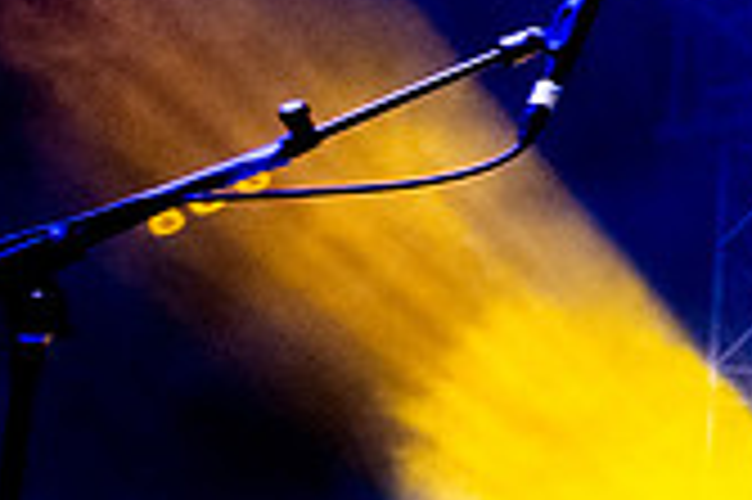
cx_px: 1256
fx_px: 2546
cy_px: 331
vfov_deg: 11.2
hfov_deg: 15.1
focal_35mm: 122
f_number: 3.5
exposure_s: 1/80
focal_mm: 35
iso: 6400
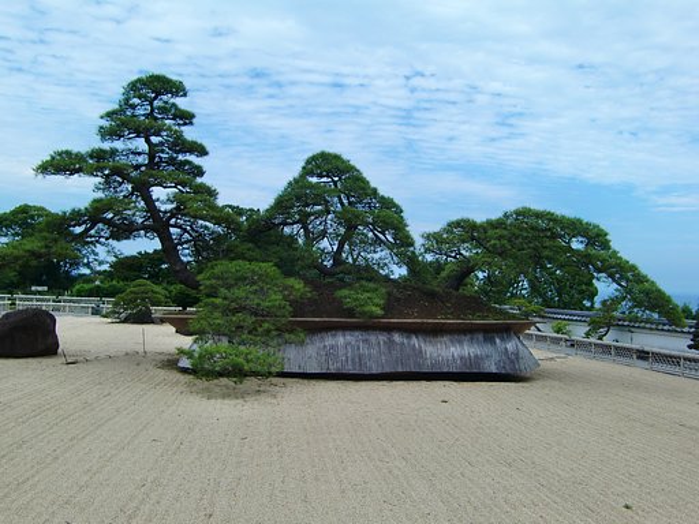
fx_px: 666
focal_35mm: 33
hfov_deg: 55.4
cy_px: 262
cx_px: 350
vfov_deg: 42.9
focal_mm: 5.8
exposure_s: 1/250
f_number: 7.2
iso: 64
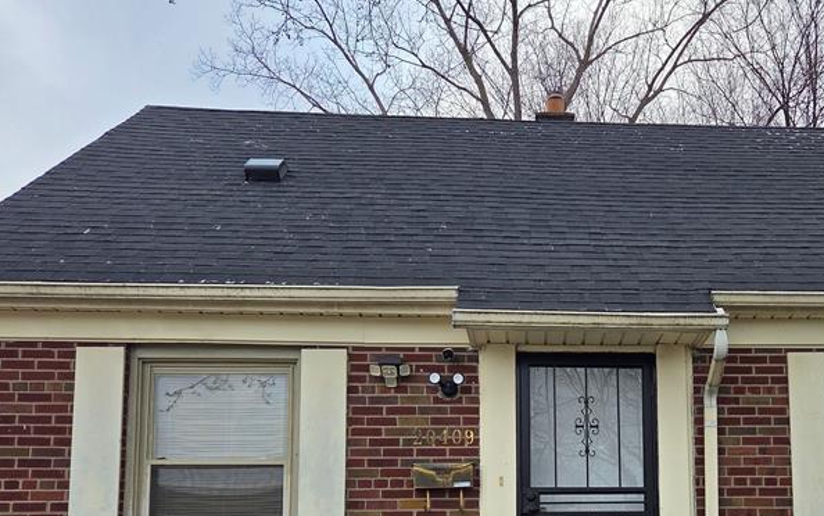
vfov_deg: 29.3
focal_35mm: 42
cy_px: 465
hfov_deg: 45.8
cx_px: 598
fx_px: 944
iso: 32
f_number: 1.8
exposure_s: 1/180
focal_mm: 5.4
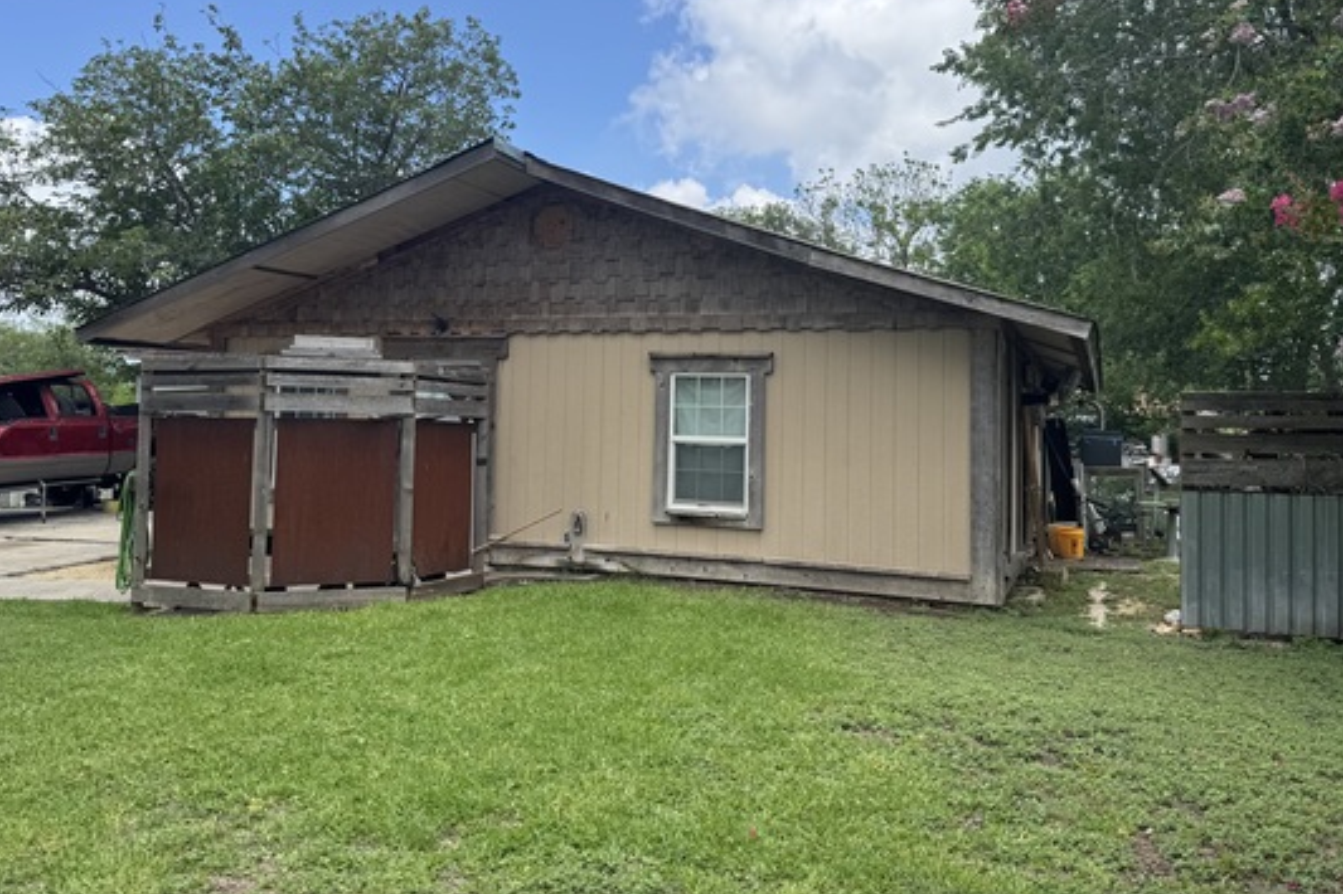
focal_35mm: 30
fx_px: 1119
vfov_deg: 43.4
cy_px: 365
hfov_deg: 61.9
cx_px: 620
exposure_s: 1/2833
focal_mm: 6.76
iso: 80
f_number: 1.78
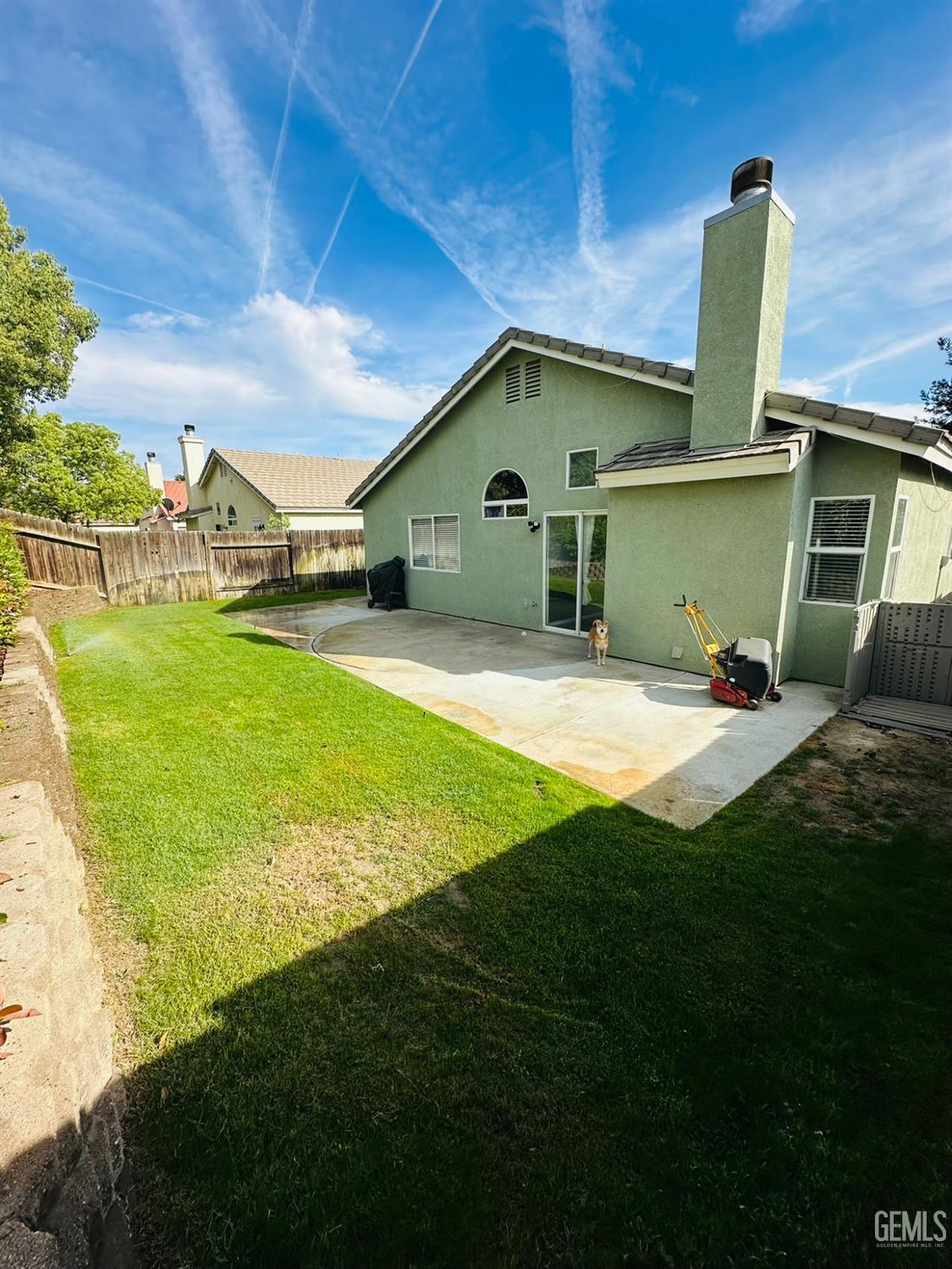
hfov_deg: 85.7
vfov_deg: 102.1
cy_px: 634
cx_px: 476
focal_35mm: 14
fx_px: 513
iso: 40
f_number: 2.2
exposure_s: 1/1453
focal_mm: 2.22
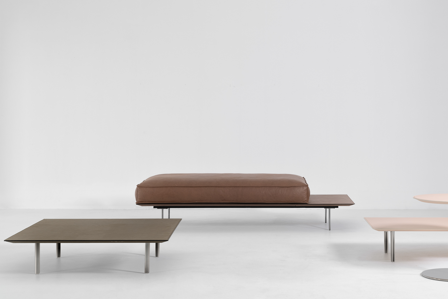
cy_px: 126
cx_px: 262
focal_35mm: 64
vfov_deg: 21.2
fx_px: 797
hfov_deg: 31.3
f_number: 9.5
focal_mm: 50
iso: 50
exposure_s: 1/2
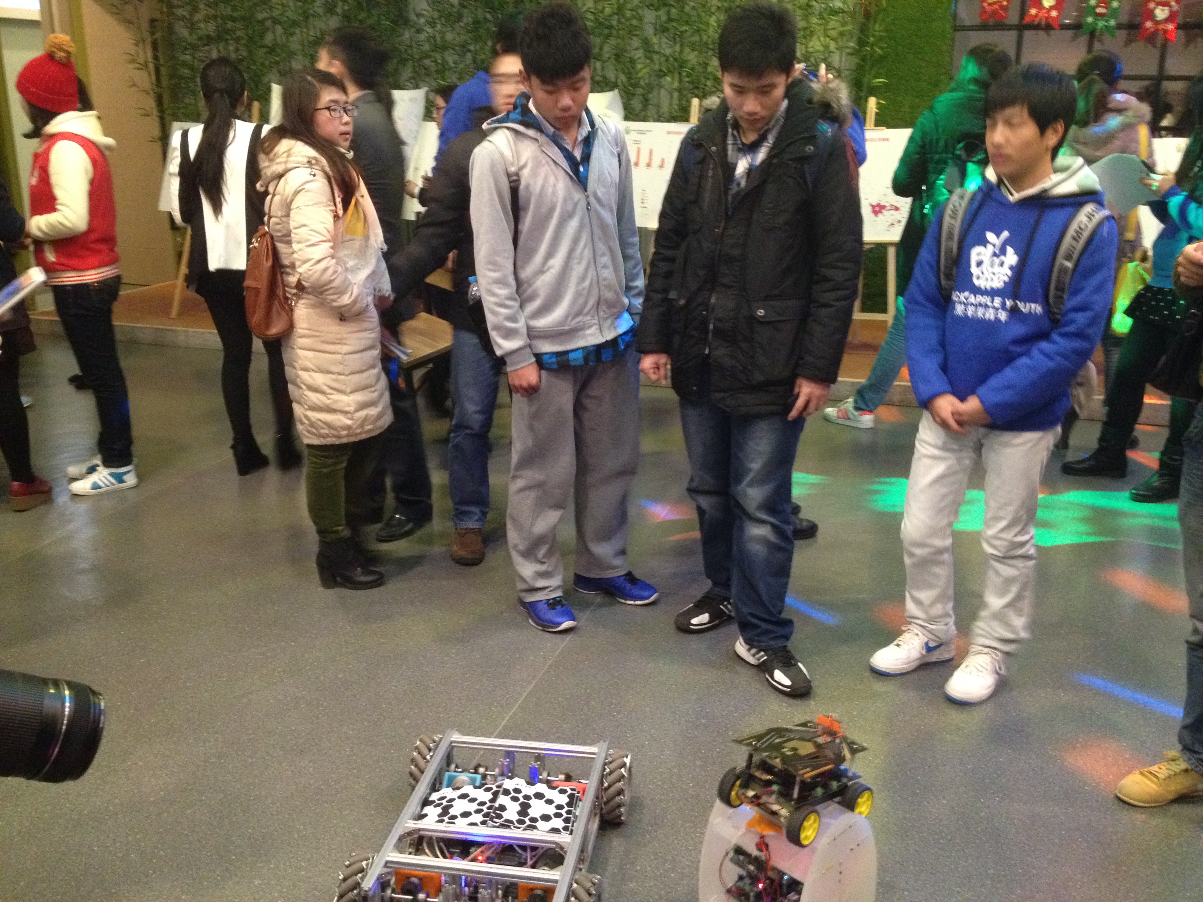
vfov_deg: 40.7
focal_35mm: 35
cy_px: 451
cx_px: 602
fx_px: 1216
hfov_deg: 52.6
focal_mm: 4.28
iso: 500
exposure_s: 1/15
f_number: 2.4
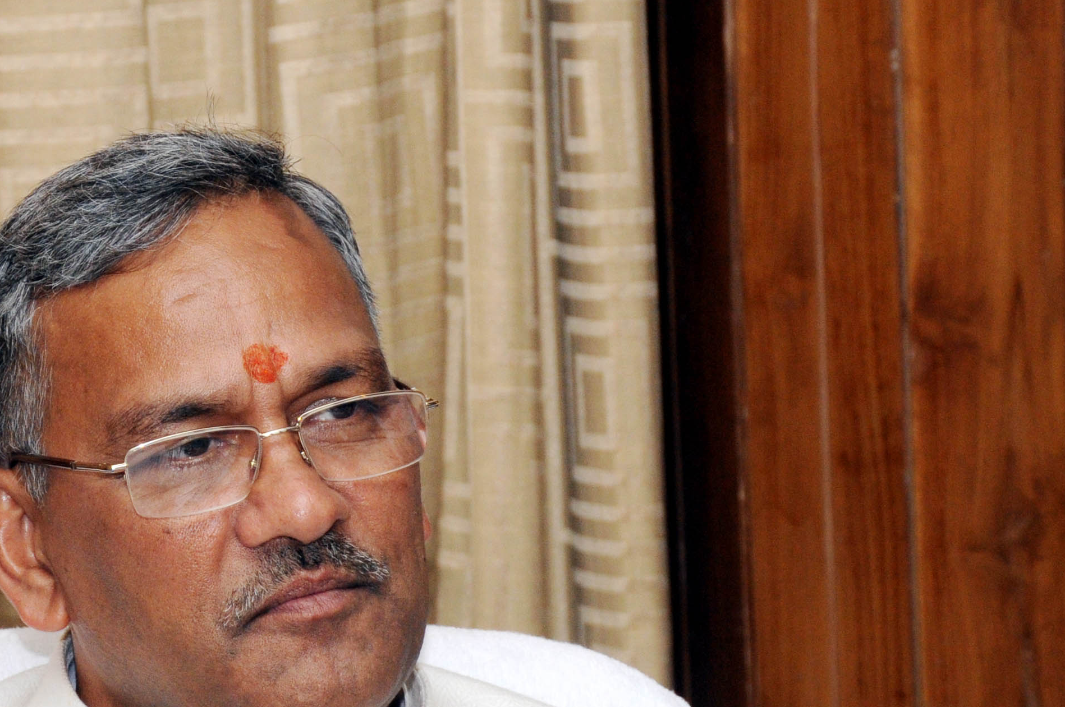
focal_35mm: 254
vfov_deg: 5.4
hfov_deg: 8.1
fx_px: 7509
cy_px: 612
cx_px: 218
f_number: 7.1
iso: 640
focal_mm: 75
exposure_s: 1/60
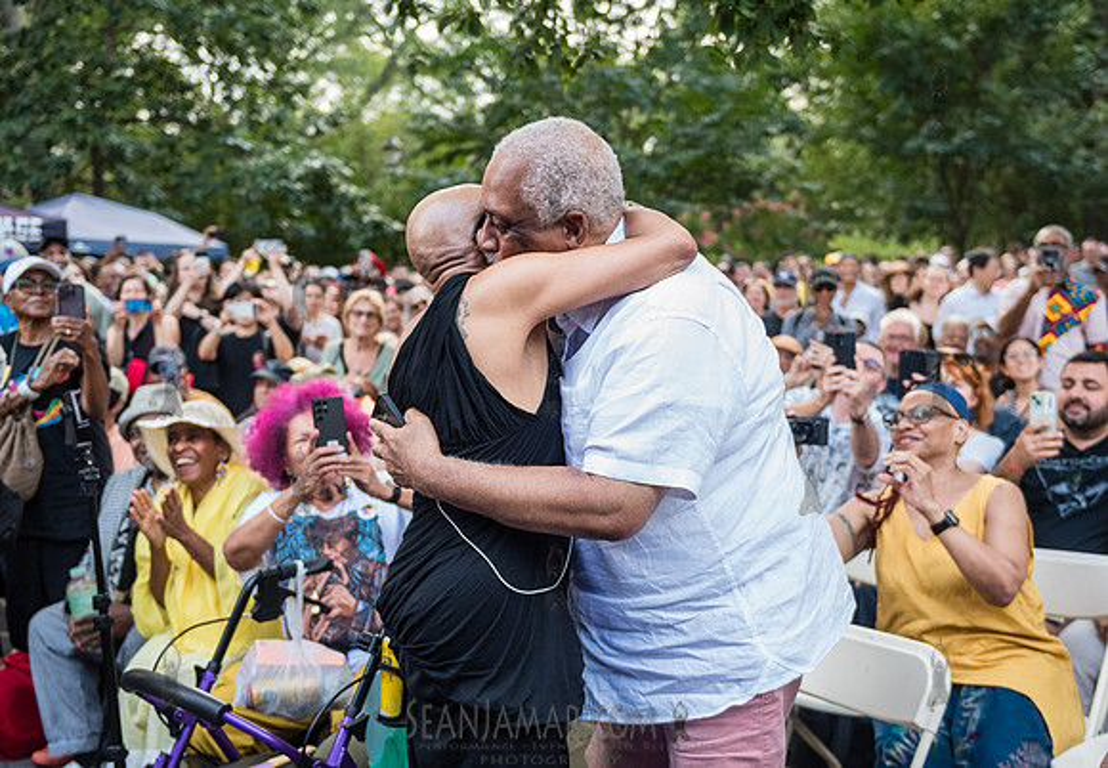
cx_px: 582
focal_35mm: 45
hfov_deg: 43.4
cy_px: 389
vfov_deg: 30.8
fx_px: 1393
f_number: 2.8
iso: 2000
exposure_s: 1/500
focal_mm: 34
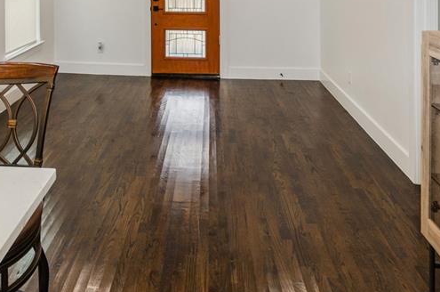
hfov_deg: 59.5
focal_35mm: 31
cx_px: 160
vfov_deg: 38.6
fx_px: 378
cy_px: 19
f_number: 4
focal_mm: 10
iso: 200
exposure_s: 1/60
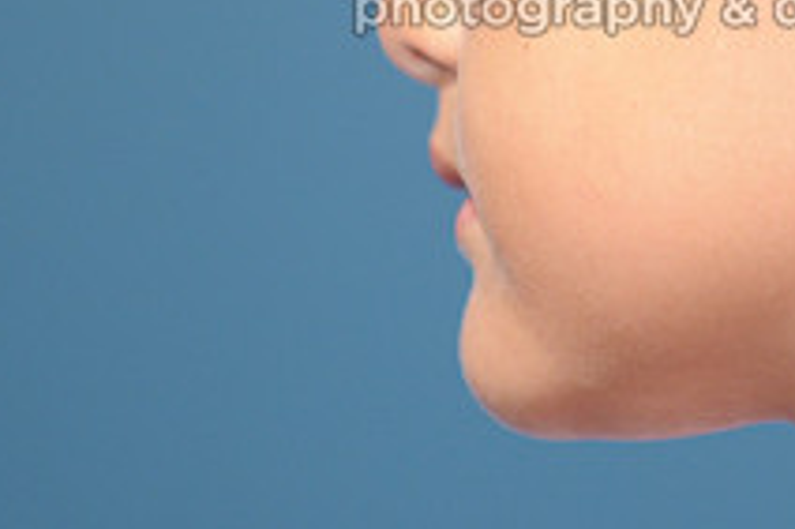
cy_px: -129
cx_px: 735
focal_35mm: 822
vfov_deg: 1.7
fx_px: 18138
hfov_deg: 2.5
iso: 500
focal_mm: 200
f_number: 2.8
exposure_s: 1/125
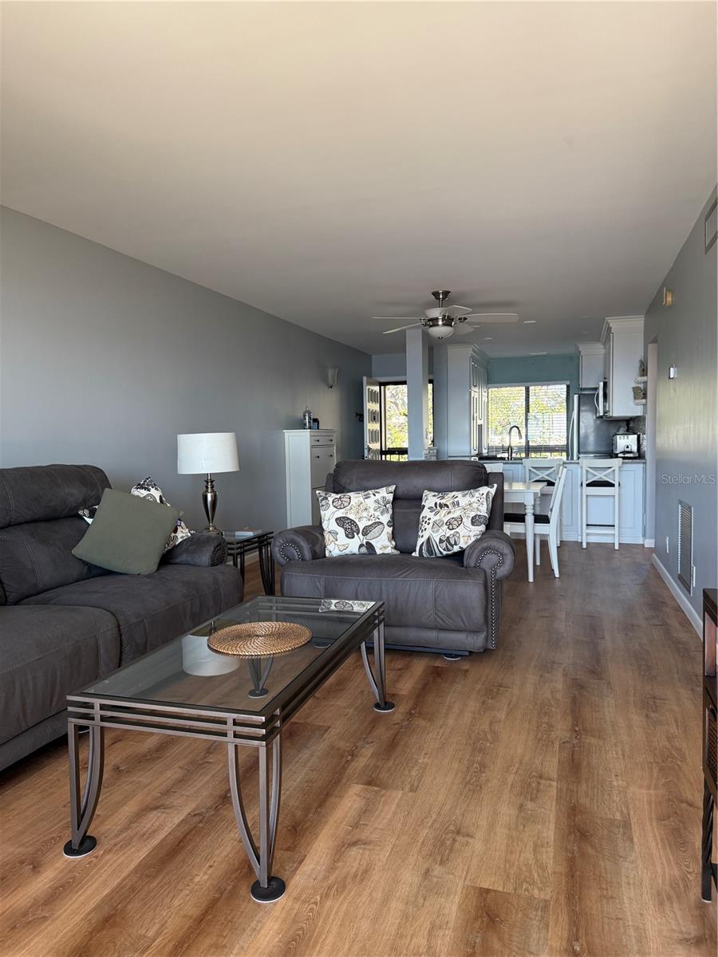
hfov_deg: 56.8
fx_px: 664
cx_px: 359
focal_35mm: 24
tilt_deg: -2.7
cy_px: 478
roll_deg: +0.9
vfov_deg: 71.6
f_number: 1.78
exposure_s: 1/223
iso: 125
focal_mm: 6.76
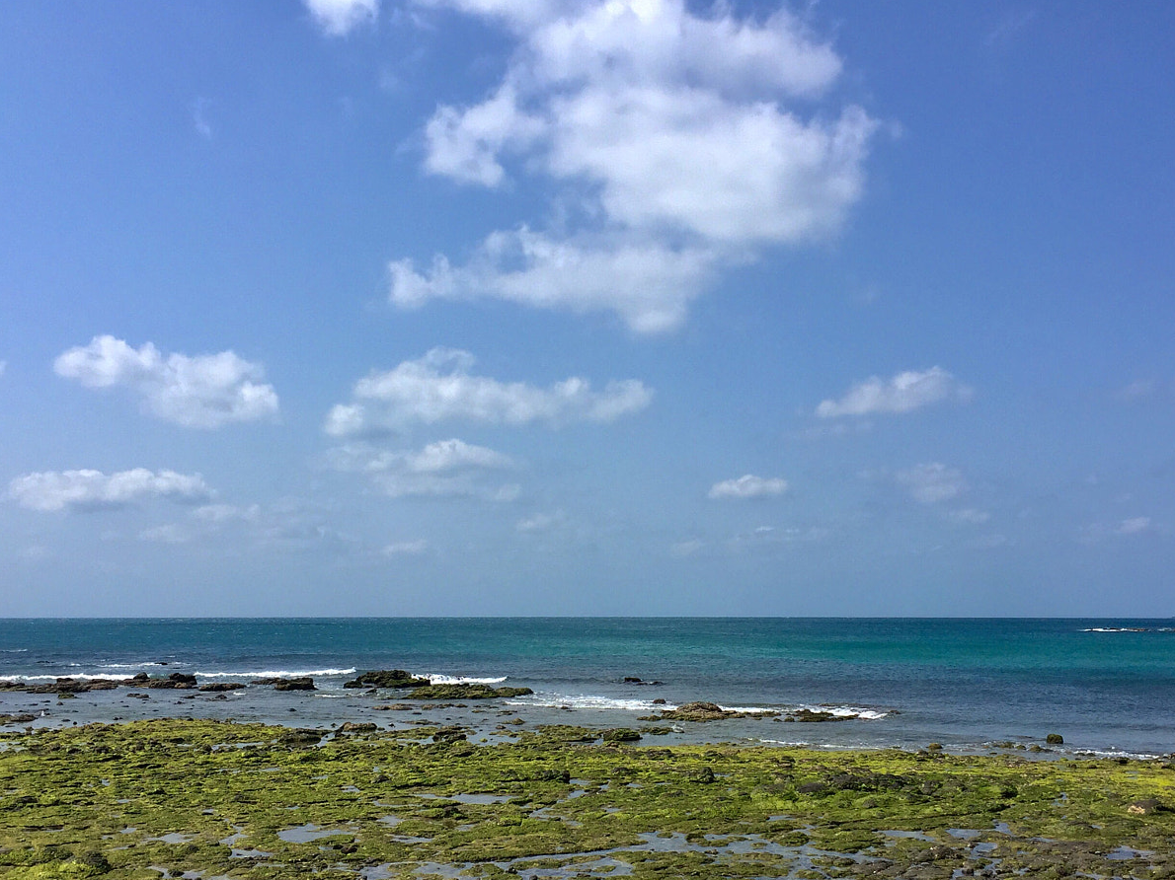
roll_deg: -0.6
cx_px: 610
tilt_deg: +2.6
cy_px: 570
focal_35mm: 39
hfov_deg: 47.9
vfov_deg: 36.5
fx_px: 1324
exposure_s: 1/3300
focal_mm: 4.15
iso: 32
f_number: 2.2
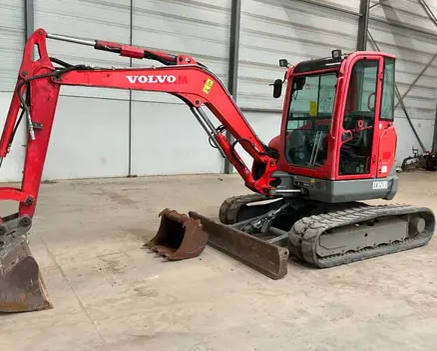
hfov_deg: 57.1
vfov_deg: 47.2
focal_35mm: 31
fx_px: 401
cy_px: 174
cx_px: 204
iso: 125
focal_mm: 3
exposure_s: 1/60
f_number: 1.8
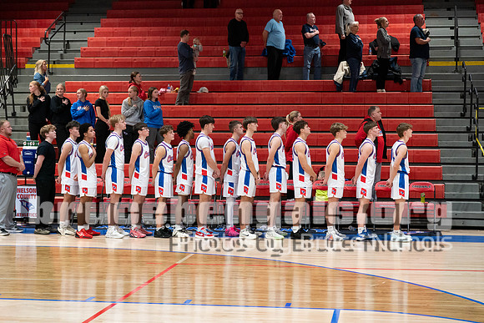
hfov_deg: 28.8
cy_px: 162
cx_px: 242
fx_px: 941
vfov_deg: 19.5
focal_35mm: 70
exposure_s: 1/1000
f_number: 2.8
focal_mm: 70
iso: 6400
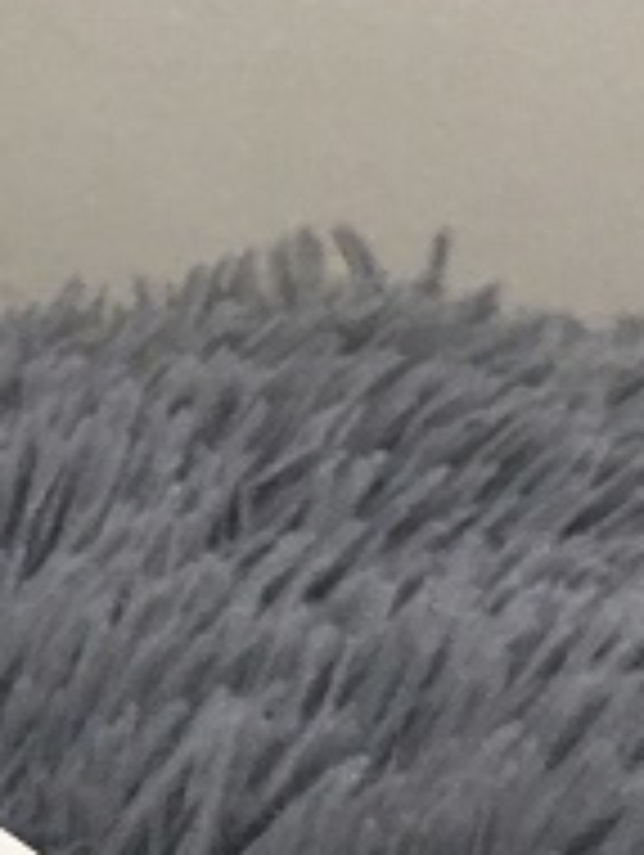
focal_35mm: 183
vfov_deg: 10.8
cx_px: -468
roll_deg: +1.3
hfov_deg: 7.9
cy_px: 410
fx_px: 4529
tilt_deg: -18.9
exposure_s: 1/33
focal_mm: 4.15
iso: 64
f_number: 2.2
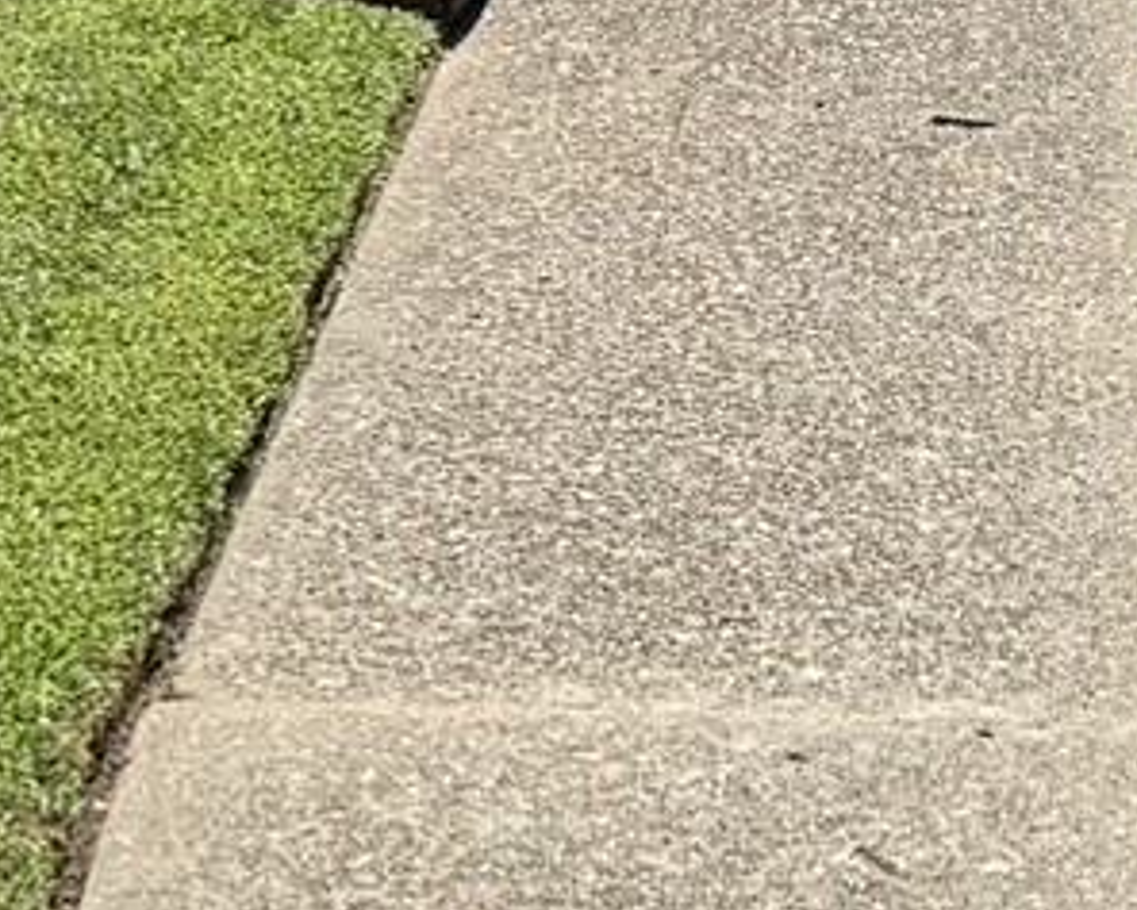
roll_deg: -1.9
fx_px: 5453
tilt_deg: +1.6
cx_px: 1003
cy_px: -1217
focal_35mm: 162
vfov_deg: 8.7
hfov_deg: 11.8
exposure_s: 1/3953
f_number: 1.78
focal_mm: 6.76
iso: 80
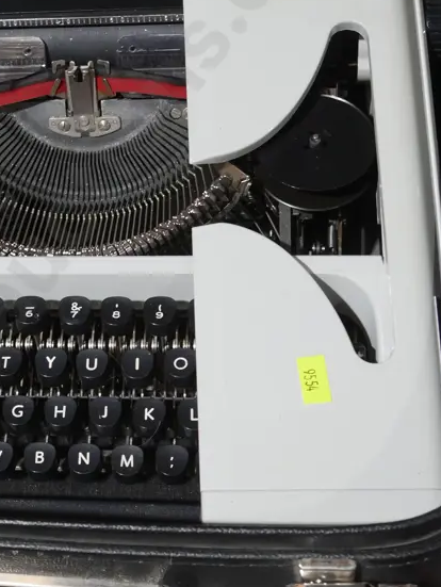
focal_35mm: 78
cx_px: 44
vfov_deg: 25.0
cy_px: 257
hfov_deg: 18.6
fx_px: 1323
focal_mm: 21
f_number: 4.6
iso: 640
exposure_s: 1/60
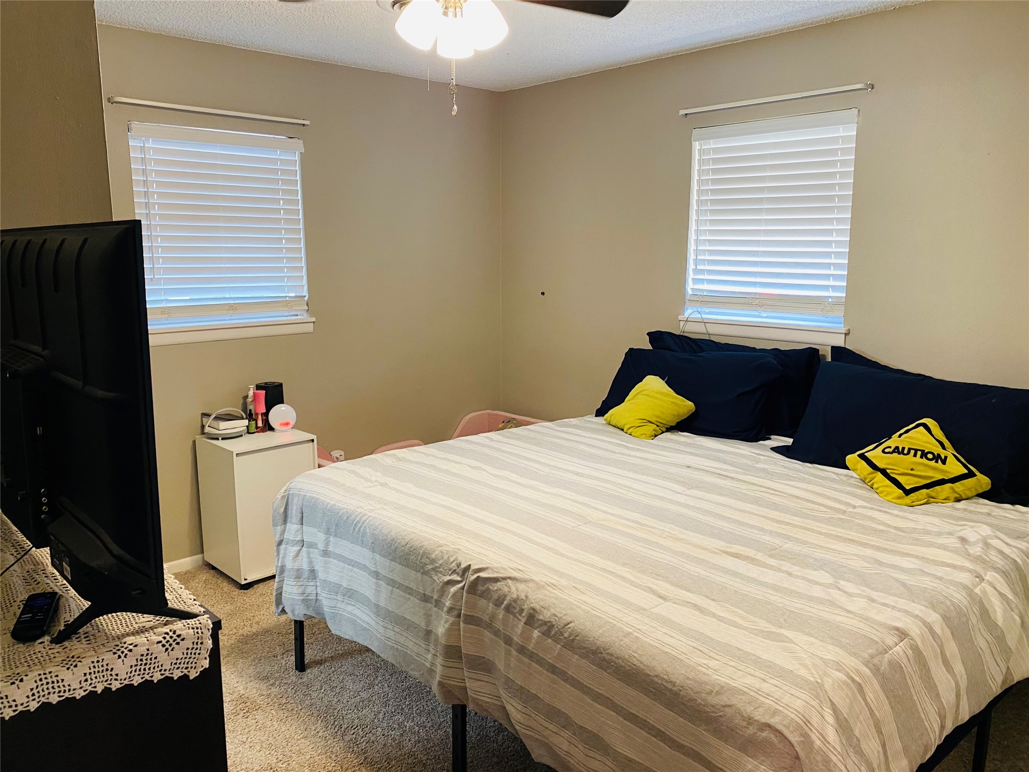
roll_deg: -0.5
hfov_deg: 67.3
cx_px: 514
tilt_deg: -8.8
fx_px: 773
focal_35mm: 26
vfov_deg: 53.1
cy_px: 386
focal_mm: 4.25
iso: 160
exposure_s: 1/60
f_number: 1.8
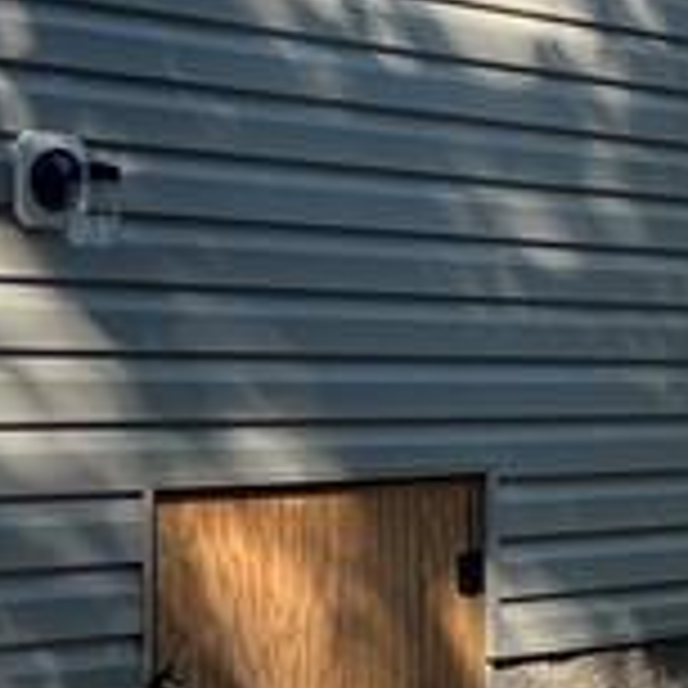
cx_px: 1601
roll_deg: +4.1
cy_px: -13
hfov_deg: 10.0
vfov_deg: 11.2
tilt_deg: +7.0
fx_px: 3463
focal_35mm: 154
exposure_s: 1/859
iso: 50
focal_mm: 5.7
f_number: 1.5
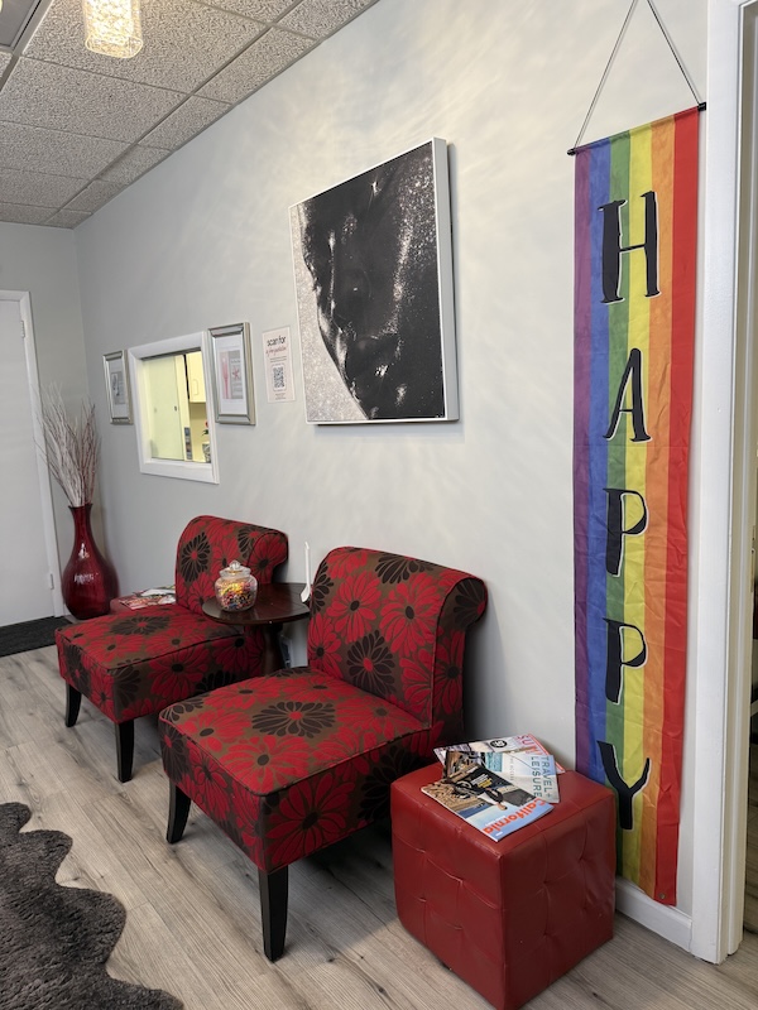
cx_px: 379
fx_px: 701
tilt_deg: -7.7
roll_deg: +2.3
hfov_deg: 56.8
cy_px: 505
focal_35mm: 24
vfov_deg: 71.6
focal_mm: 6.76
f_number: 1.78
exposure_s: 1/60
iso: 160
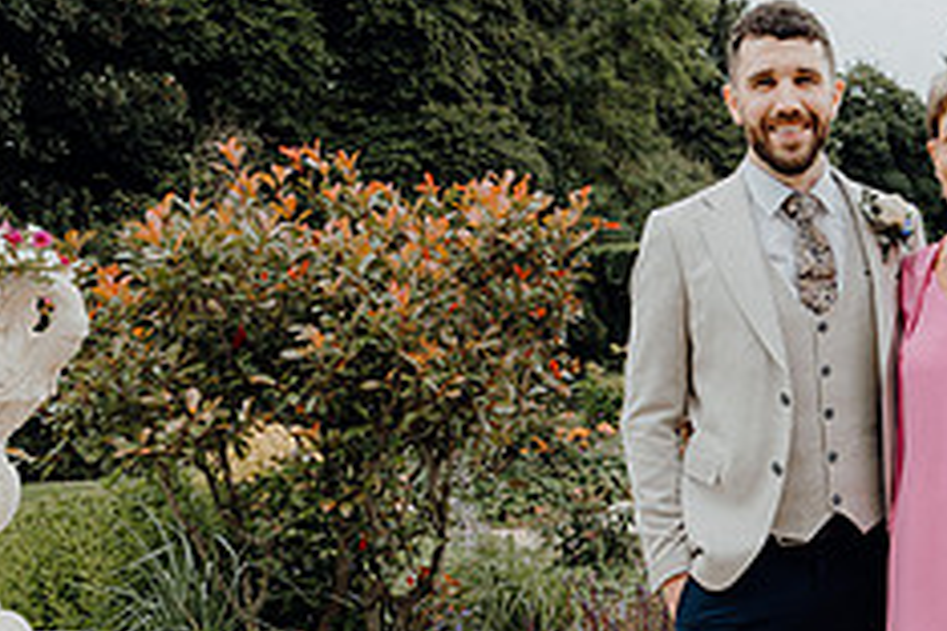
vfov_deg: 19.9
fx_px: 1762
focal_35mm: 67
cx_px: 874
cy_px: 564
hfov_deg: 28.7
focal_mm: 27
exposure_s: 1/160
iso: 125
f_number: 5
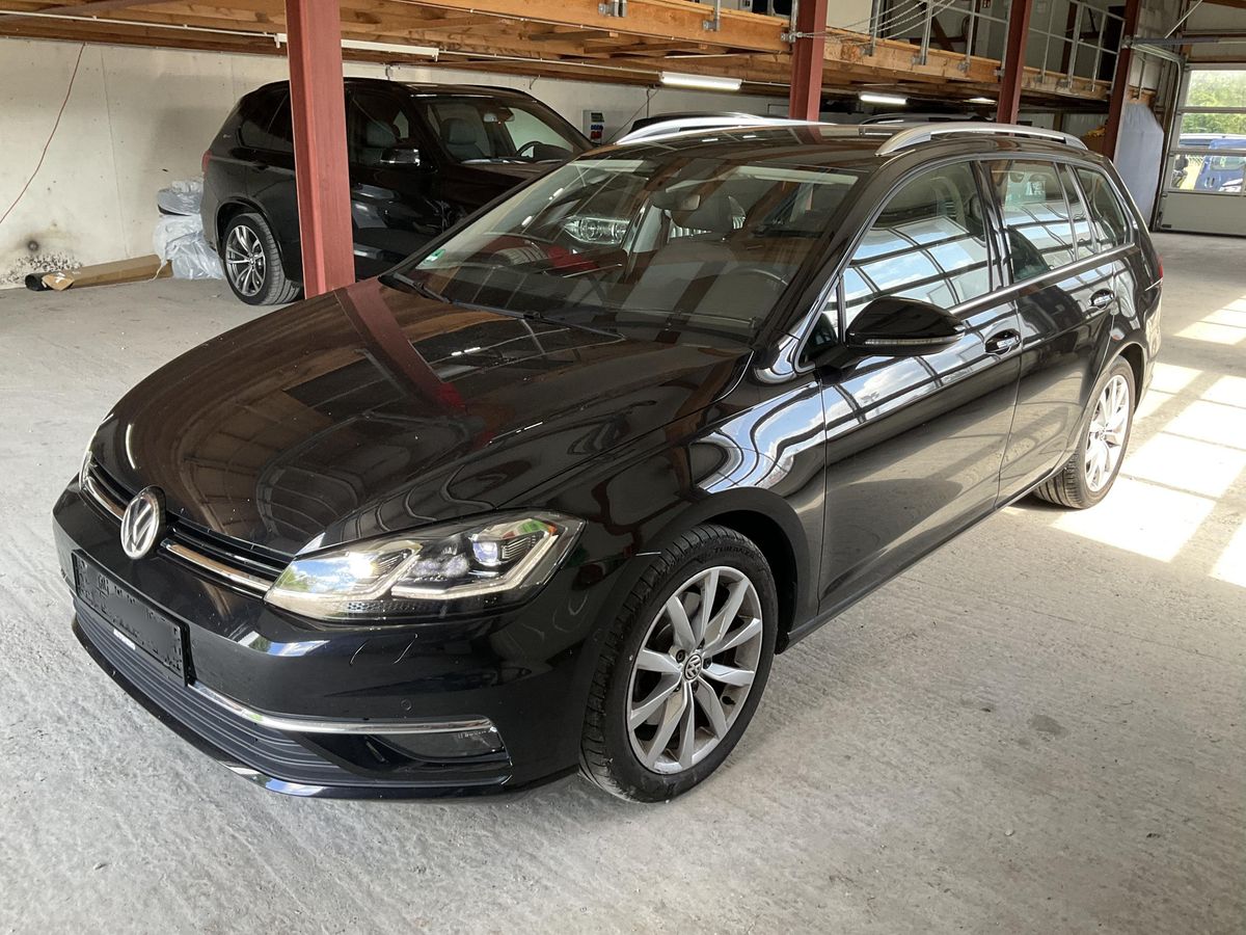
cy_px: 468
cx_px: 623
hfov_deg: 61.7
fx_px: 1044
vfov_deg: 48.2
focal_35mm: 29
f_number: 1.8
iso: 64
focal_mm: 3
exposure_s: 1/95
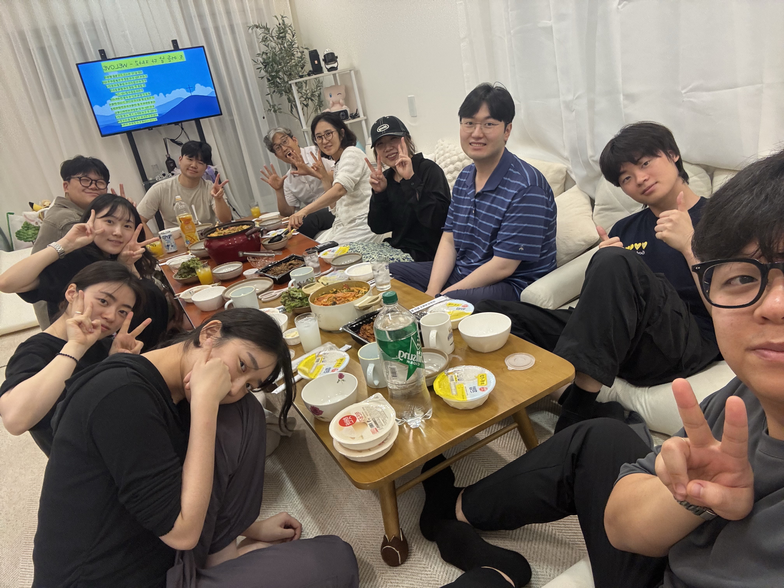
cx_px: 392
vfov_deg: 58.9
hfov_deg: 73.9
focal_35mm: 23
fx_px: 521
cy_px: 294
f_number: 1.9
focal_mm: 2.69
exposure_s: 1/60
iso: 125
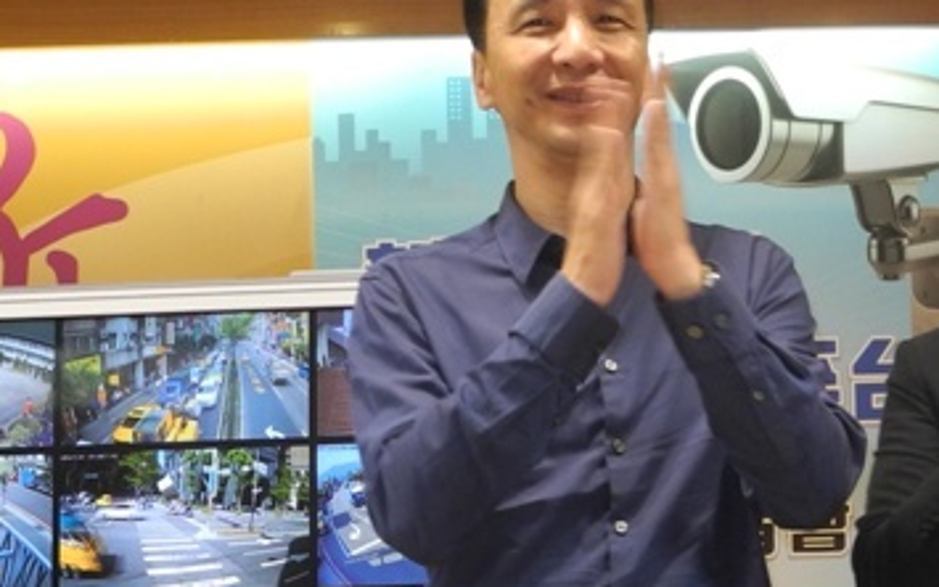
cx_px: 719
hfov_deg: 19.3
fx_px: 2739
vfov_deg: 11.8
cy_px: 806
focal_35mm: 107
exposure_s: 1/30
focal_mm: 7.4
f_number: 3.2
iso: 200
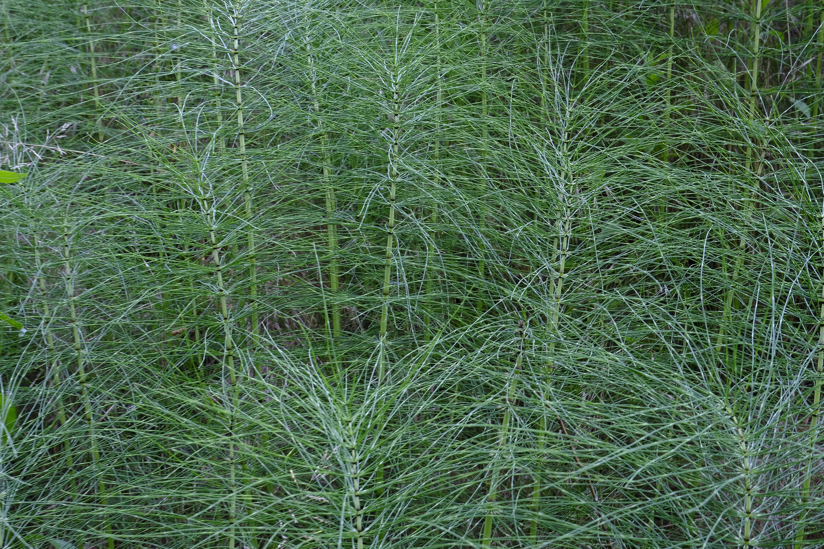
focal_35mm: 48
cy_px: 275
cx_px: 417
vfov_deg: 28.1
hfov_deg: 41.1
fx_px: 1099
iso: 160
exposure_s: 1/5.3
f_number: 11
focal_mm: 31.1
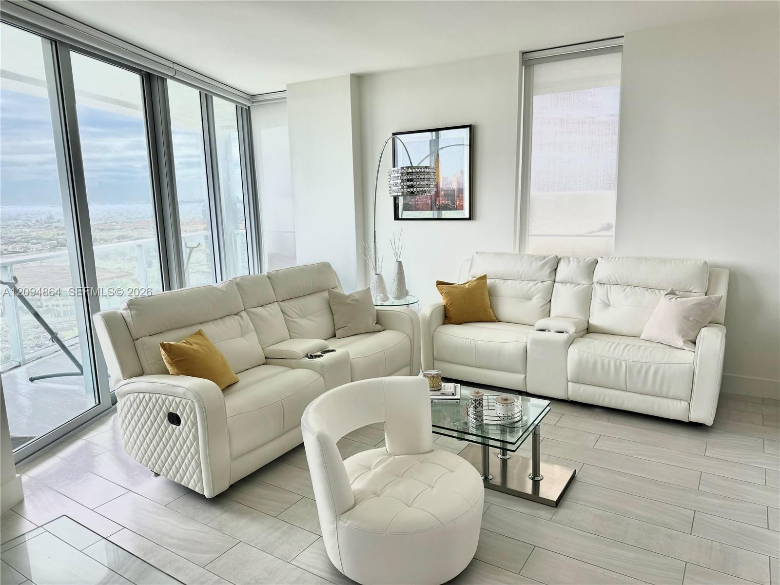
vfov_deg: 56.8
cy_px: 292
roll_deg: +0.9
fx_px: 541
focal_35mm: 24
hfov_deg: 71.6
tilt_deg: -10.7
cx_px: 390
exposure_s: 1/756
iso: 80
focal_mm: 6.86
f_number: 1.78
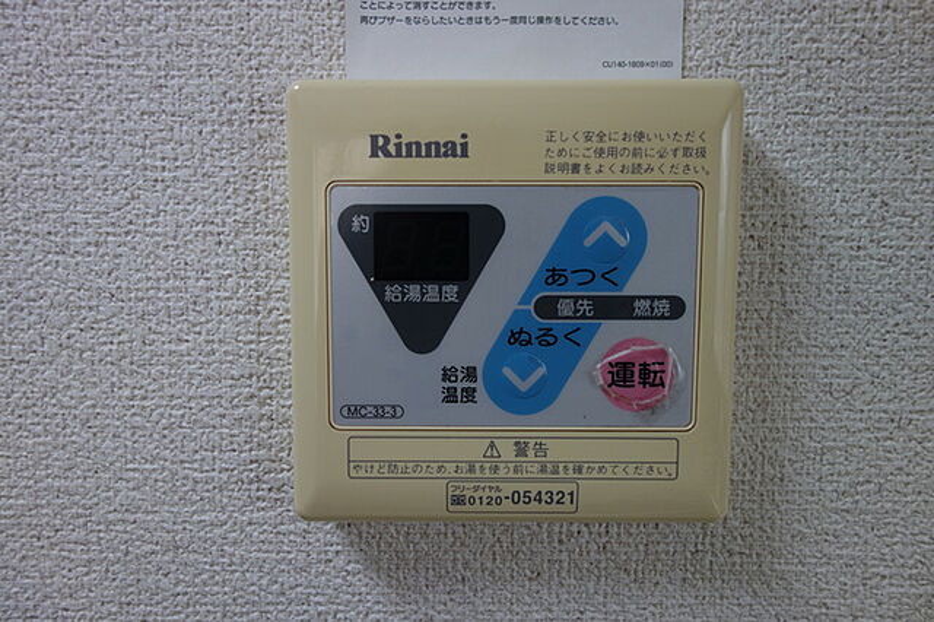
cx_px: 467
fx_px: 726
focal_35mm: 28
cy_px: 311
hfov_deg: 65.5
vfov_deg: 46.4
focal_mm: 10.4
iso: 125
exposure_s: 1/100
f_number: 2
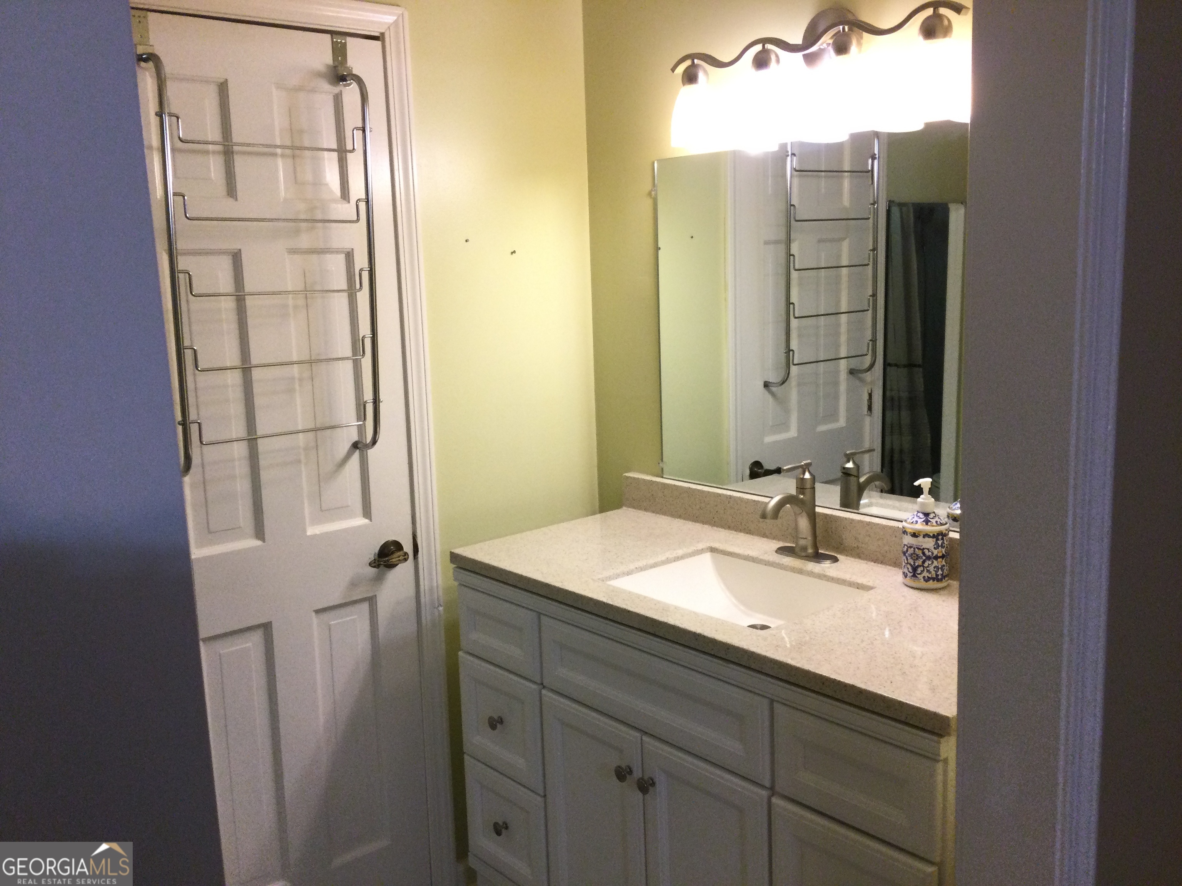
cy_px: 443
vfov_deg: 45.4
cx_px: 591
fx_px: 1059
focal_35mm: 31
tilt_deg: -8.1
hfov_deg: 58.4
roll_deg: +2.5
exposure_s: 1/30
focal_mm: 3.3
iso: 64
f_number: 2.4
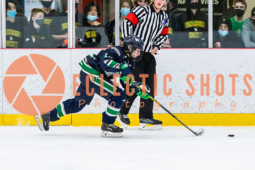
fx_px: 1969
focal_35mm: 278
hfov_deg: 7.4
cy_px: 55
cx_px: 133
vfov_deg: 4.9
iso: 2500
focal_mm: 122
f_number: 2.8
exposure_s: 1/640
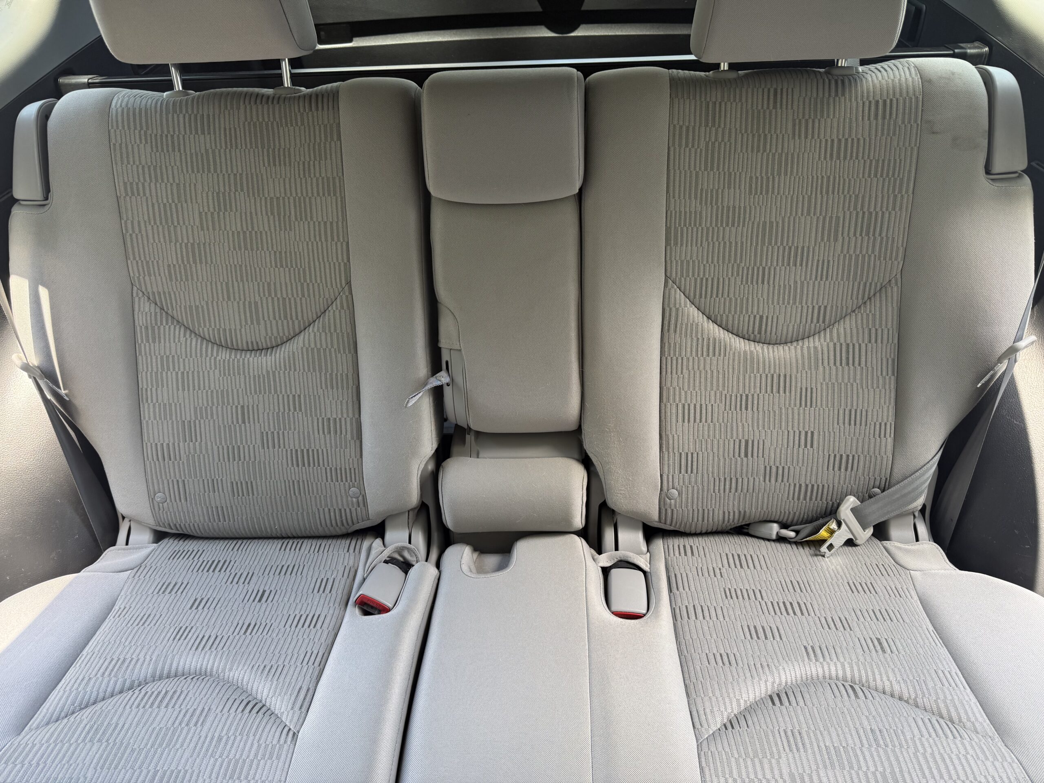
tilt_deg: -34.7
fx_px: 724
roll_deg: +4.1
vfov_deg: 56.8
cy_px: 392
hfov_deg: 71.6
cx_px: 522
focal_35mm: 24
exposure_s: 1/121
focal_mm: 6.76
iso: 64
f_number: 1.78
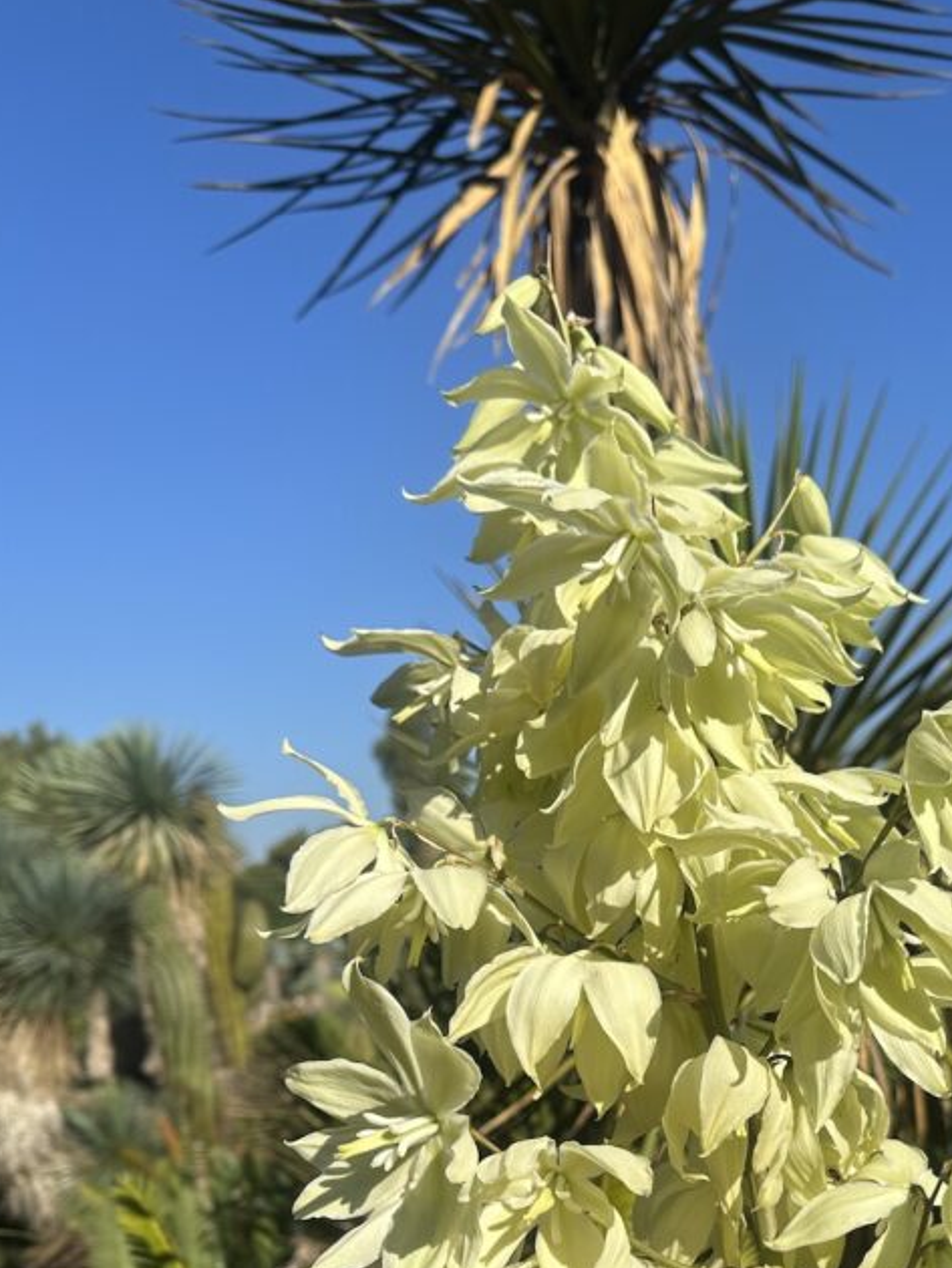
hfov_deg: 35.7
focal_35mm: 39
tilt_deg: -2.6
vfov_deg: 45.7
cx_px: 759
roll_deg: +2.1
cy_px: 988
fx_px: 1429
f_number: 1.78
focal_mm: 6.86
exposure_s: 1/6623
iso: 80
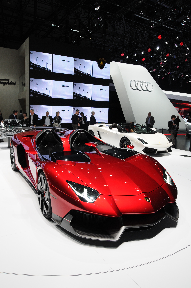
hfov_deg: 50.3
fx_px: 203
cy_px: 144
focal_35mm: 26
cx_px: 96
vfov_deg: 70.5
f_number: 8
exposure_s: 1/250
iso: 400
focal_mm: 17
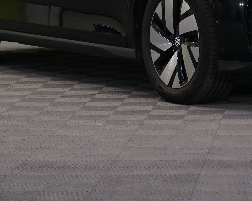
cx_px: 200
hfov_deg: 8.6
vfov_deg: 6.8
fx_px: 1671
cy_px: -56
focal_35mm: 224
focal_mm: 70
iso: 500
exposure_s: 1/40
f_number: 5.6
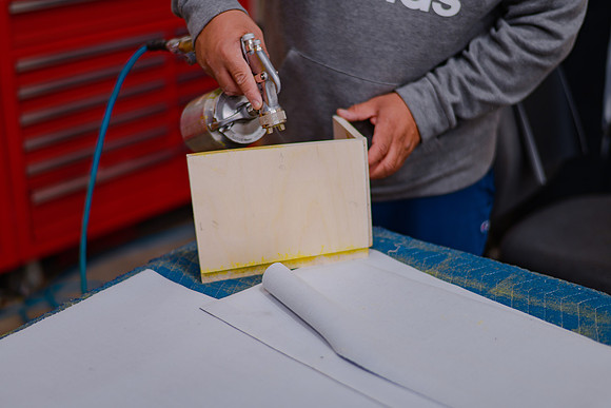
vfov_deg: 23.4
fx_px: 985
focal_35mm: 58
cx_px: 306
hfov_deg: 34.5
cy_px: 204
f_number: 1.4
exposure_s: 1/125
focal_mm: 58
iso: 125
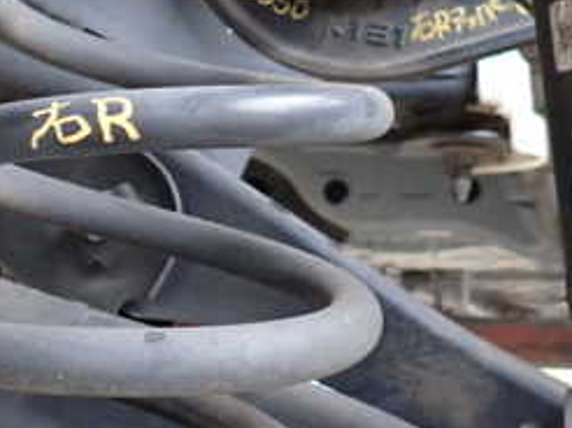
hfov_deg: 30.9
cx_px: 116
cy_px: 9
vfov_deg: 23.1
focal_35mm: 61
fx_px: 1007
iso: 800
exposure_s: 1/30
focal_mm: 4.5
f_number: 2
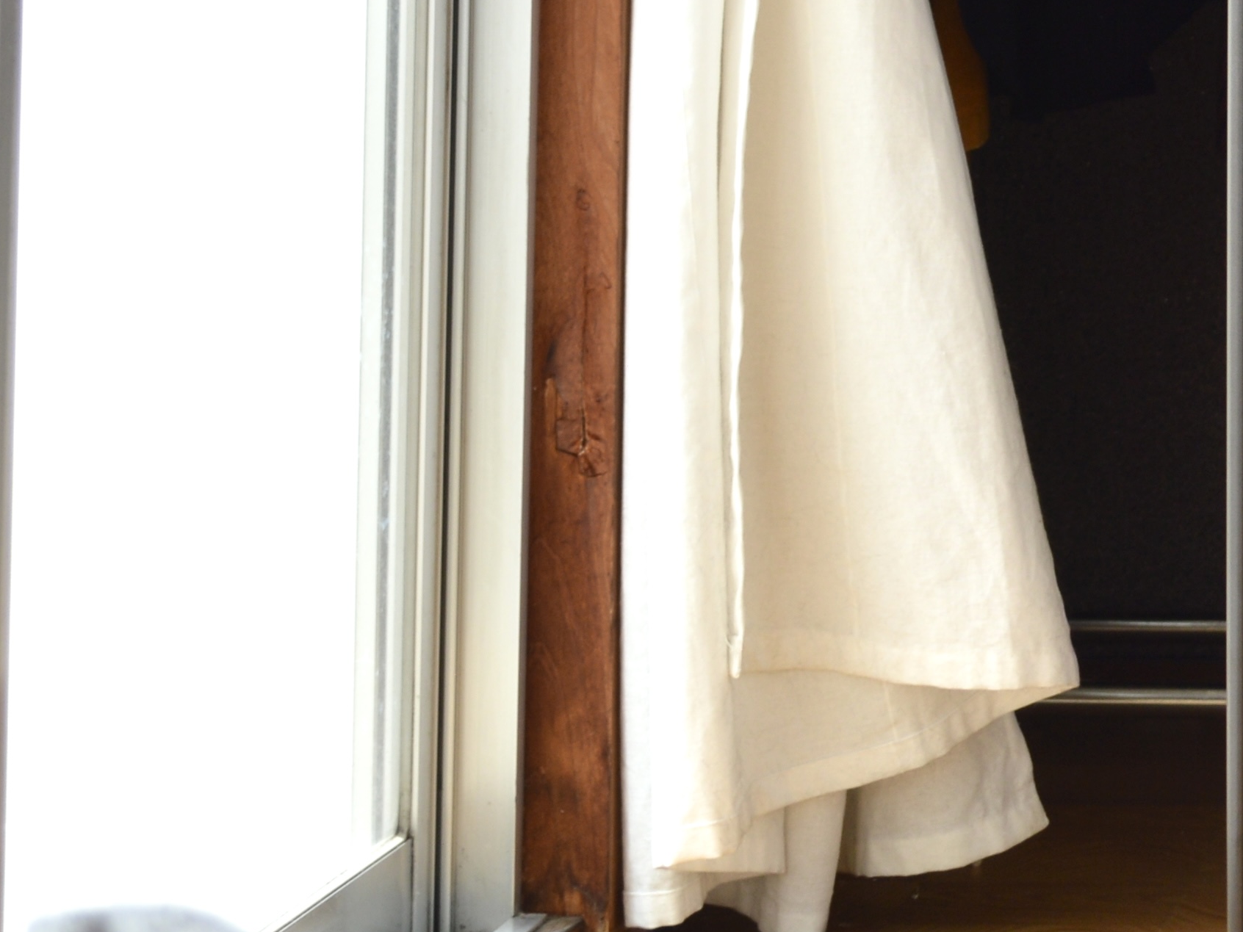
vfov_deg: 8.9
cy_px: -358
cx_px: 1664
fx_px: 5889
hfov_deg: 11.7
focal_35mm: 164
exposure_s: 1/60
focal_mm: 32
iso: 110
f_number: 5.6
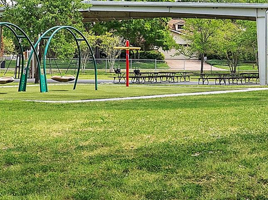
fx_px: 867
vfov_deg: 13.2
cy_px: 57
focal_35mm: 112
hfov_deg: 17.4
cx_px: 40
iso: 1600
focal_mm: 31.5
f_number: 10
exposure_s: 1/800
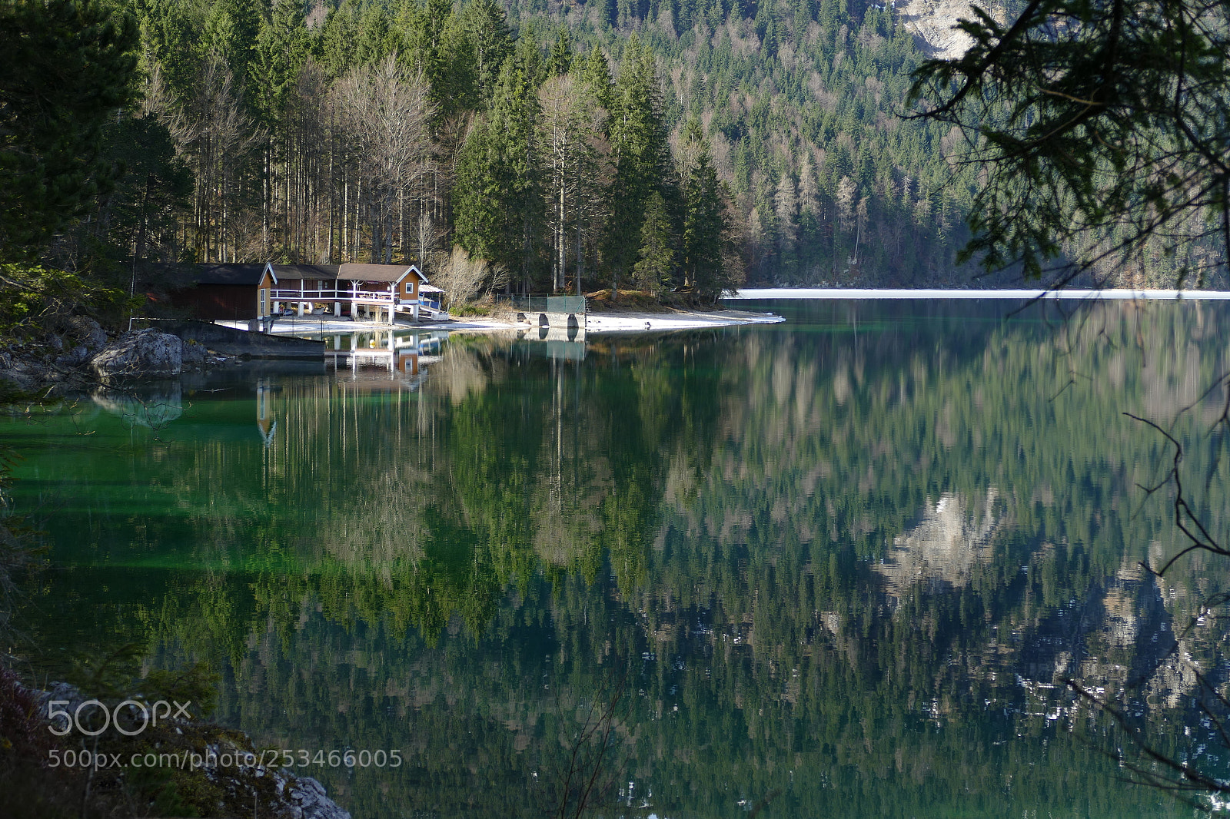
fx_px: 2220
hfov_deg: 31.0
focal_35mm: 65
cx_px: 615
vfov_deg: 20.9
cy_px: 410
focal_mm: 23.65
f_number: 3.6
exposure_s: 1/400
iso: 125
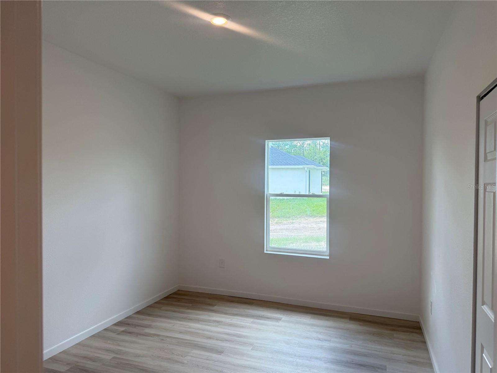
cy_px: 186
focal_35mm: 24
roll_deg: -0.6
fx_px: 345
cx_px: 248
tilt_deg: -0.6
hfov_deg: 71.6
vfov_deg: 56.8
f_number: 1.78
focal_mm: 6.76
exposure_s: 1/329
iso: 100
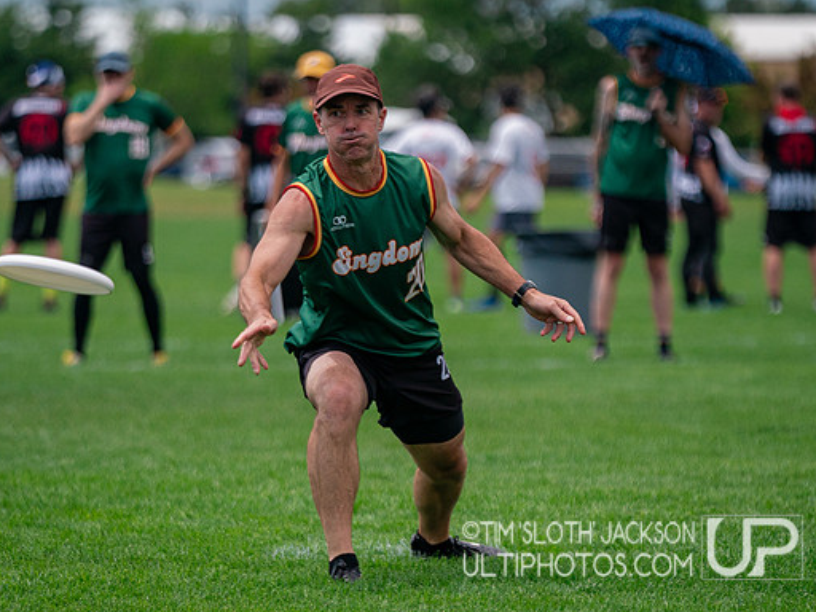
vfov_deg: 4.4
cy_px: 419
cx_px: 469
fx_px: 8015
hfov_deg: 5.8
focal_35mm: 340
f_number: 2.8
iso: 500
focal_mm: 192
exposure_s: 1/8000
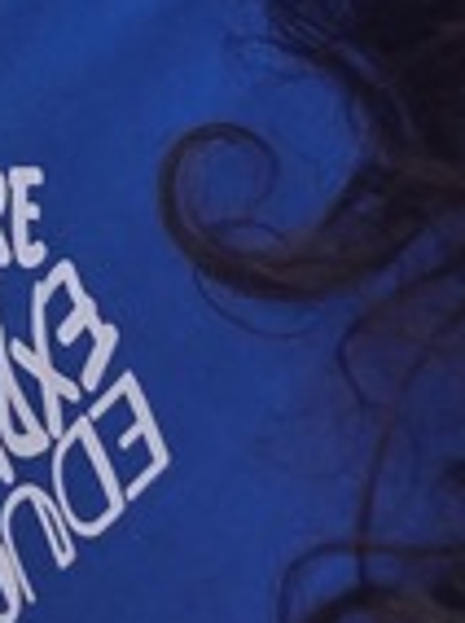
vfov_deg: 10.3
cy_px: -895
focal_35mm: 166
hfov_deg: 8.3
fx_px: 2982
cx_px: -588
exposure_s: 1/359
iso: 32
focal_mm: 6.3
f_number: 1.7
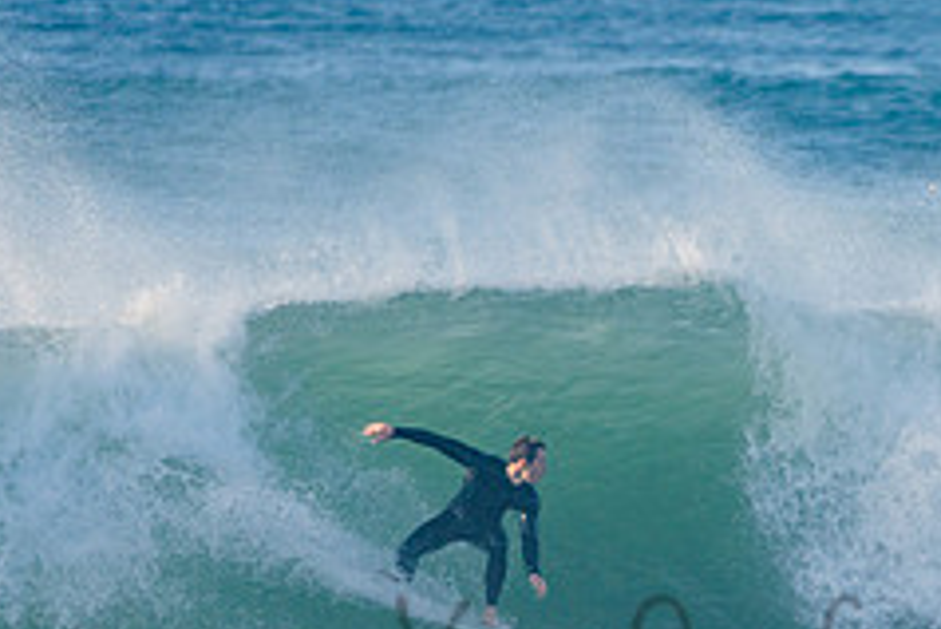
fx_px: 31855
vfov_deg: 1.1
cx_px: 803
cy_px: 623
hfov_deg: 1.7
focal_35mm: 1218
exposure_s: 1/1600
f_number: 5.6
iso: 220
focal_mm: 500
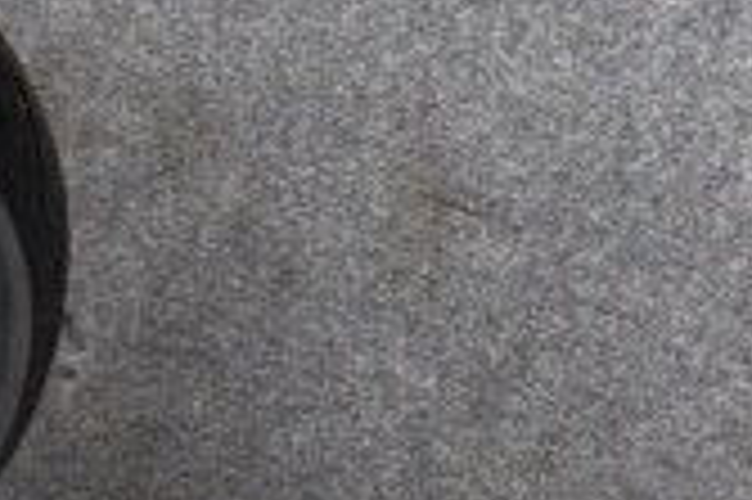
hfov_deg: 9.9
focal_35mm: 153
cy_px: 194
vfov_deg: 8.9
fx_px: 3193
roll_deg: -1.0
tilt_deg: -17.9
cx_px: -1536
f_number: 1.78
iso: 200
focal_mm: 6.76
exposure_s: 1/120
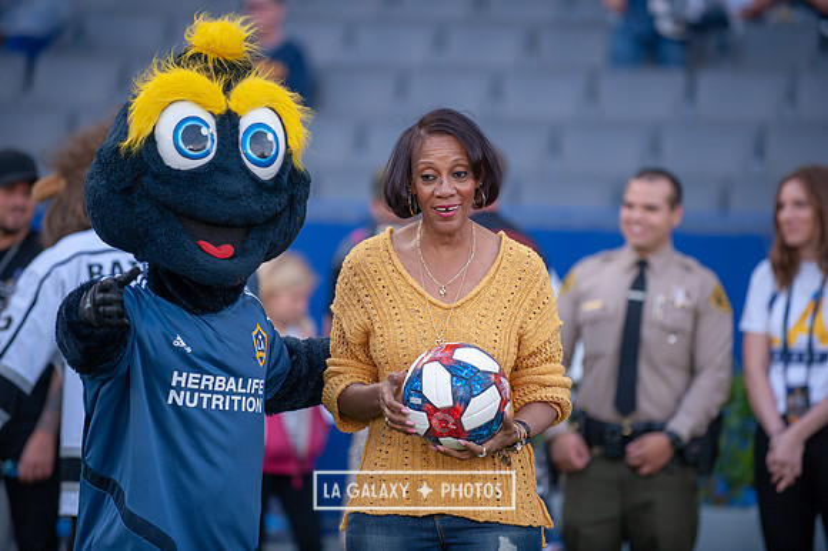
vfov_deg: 6.9
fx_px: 4597
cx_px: 414
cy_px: 276
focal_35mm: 200
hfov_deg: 10.3
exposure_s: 1/800
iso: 500
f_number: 2.8
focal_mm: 200
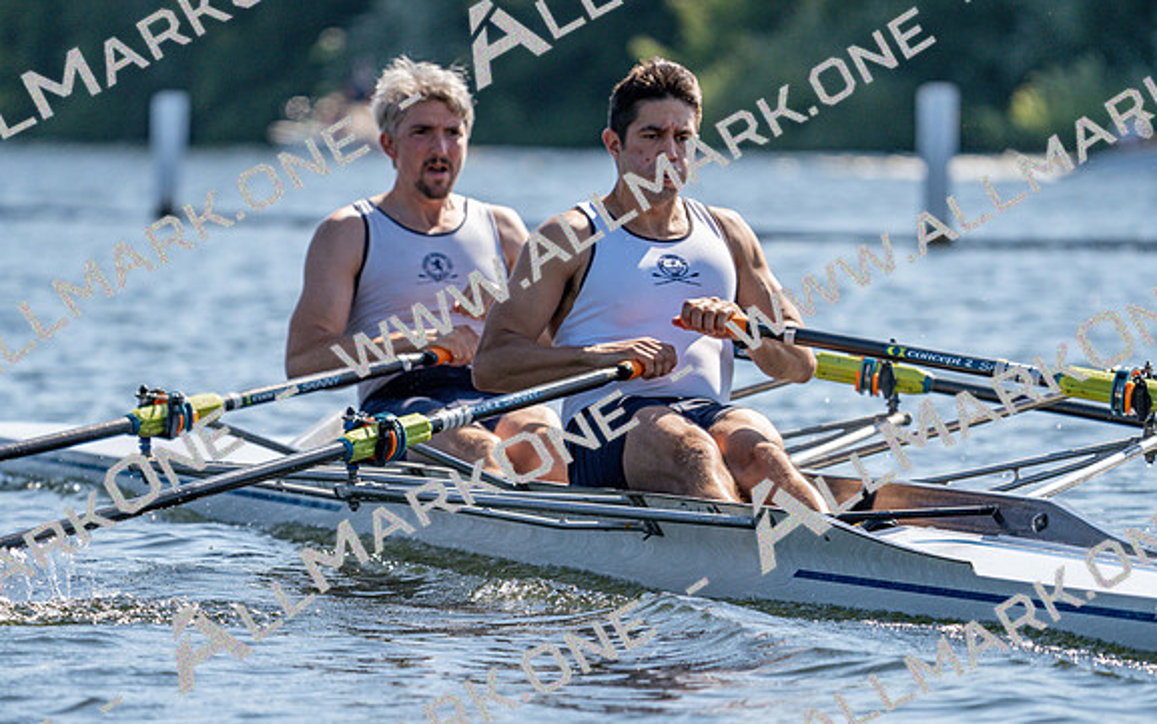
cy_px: 384
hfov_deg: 6.4
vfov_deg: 4.0
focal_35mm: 329
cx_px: 580
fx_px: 10377
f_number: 5.6
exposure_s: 1/1600
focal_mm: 321
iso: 250
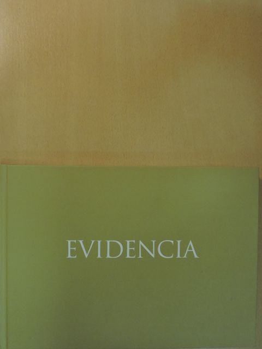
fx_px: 303
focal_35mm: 30
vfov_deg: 60.0
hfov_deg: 46.8
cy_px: 174
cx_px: 131
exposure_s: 1/60
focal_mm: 5.4
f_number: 3.5
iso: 640
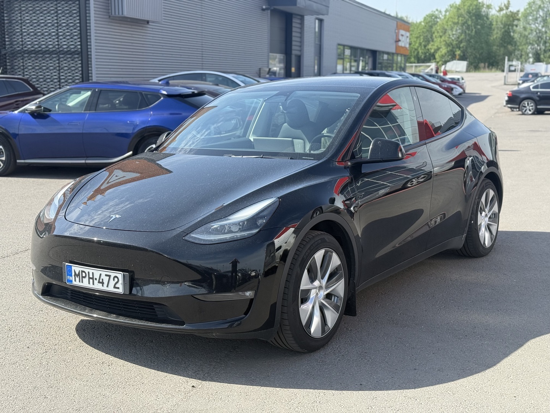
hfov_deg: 39.7
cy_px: 206
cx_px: 275
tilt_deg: -11.0
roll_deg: -1.2
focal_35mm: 48
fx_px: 763
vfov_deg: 30.3
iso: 80
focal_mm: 6.76
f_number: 1.78
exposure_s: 1/1754
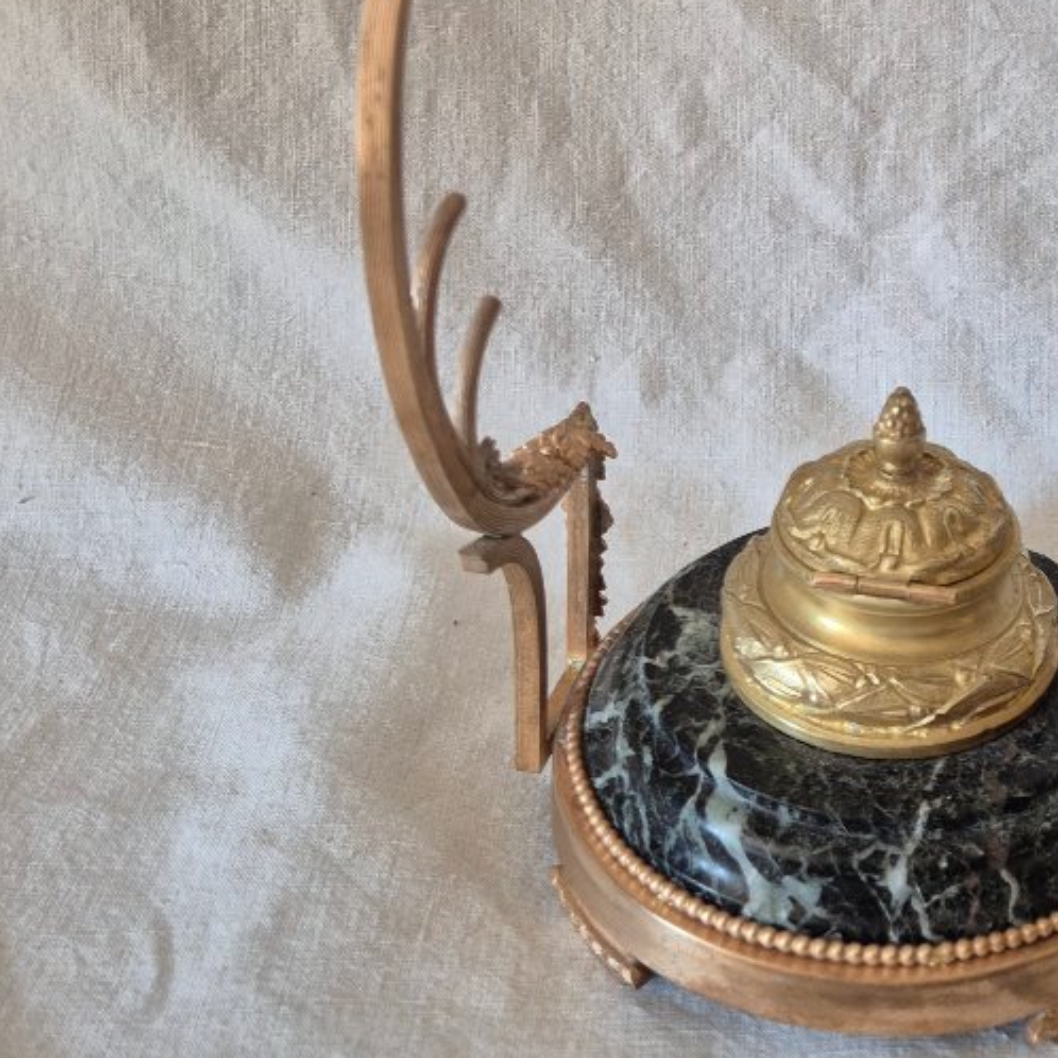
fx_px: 1694
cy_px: 227
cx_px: 948
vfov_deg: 33.8
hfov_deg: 32.9
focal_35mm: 49
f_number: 1.8
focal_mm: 5.4
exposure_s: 1/100
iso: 250
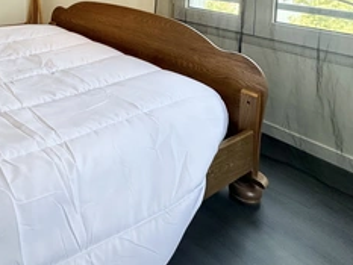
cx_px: 60
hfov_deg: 52.3
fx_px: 326
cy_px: -24
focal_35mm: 32
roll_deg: -1.5
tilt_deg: -2.9
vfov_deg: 37.3
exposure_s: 1/99
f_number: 2.2
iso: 80
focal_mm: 2.22
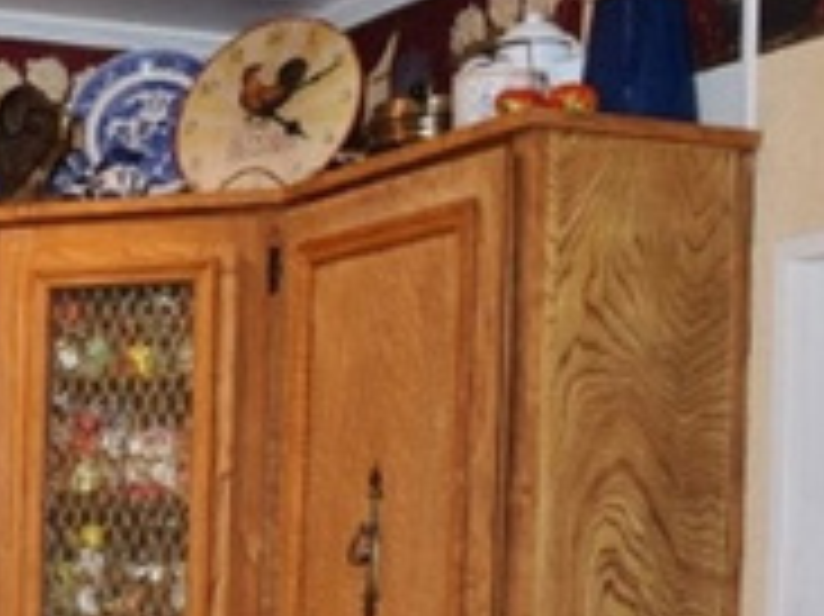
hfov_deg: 19.3
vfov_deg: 15.6
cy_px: 735
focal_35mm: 91
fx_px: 2165
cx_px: -356
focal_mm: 18
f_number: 5
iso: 800
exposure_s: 1/100
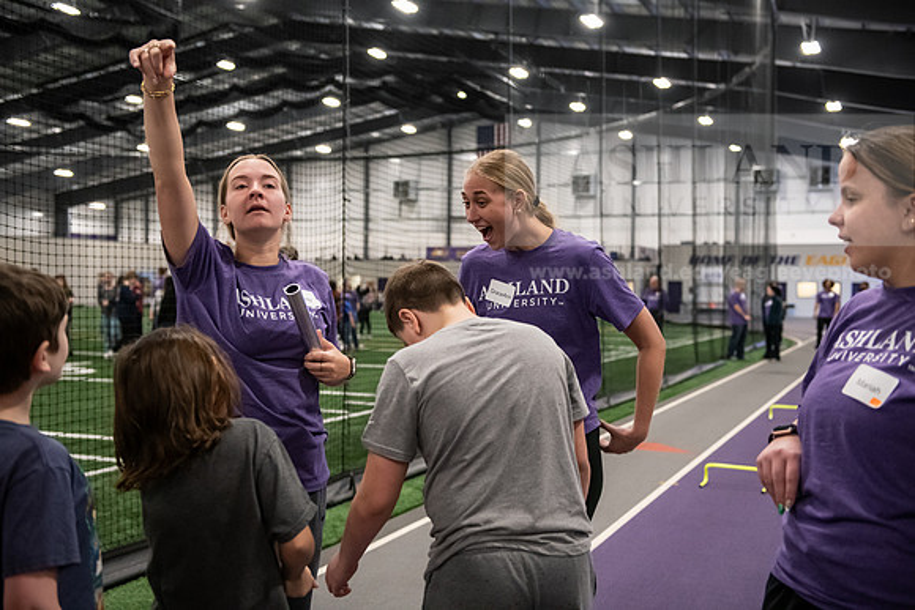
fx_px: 1068
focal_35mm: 42
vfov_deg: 31.9
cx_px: 458
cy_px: 305
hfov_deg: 46.4
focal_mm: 42
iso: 4000
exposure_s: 1/400
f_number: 3.2
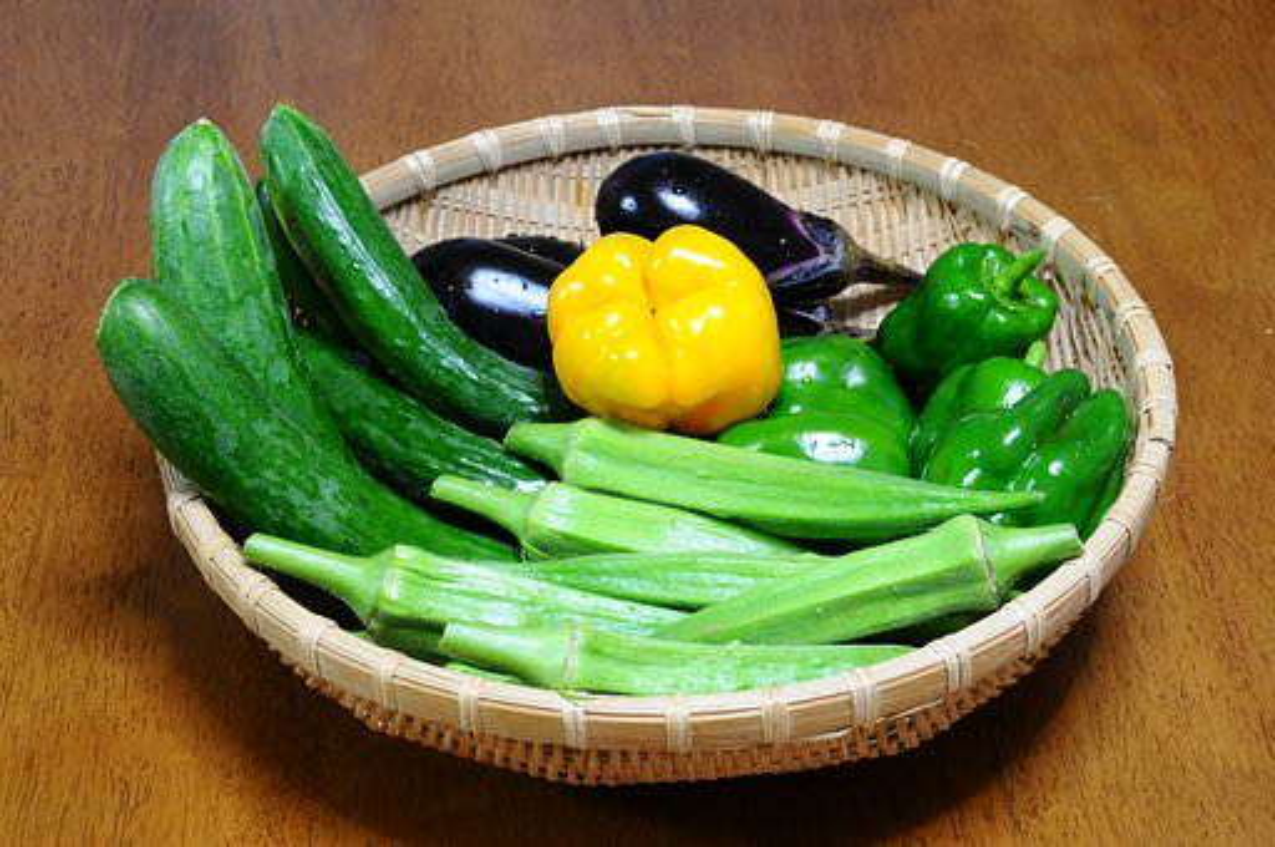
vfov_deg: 18.9
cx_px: 638
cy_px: 424
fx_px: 2547
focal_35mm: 72
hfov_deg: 28.1
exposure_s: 1.3
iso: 200
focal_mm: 48
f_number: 10
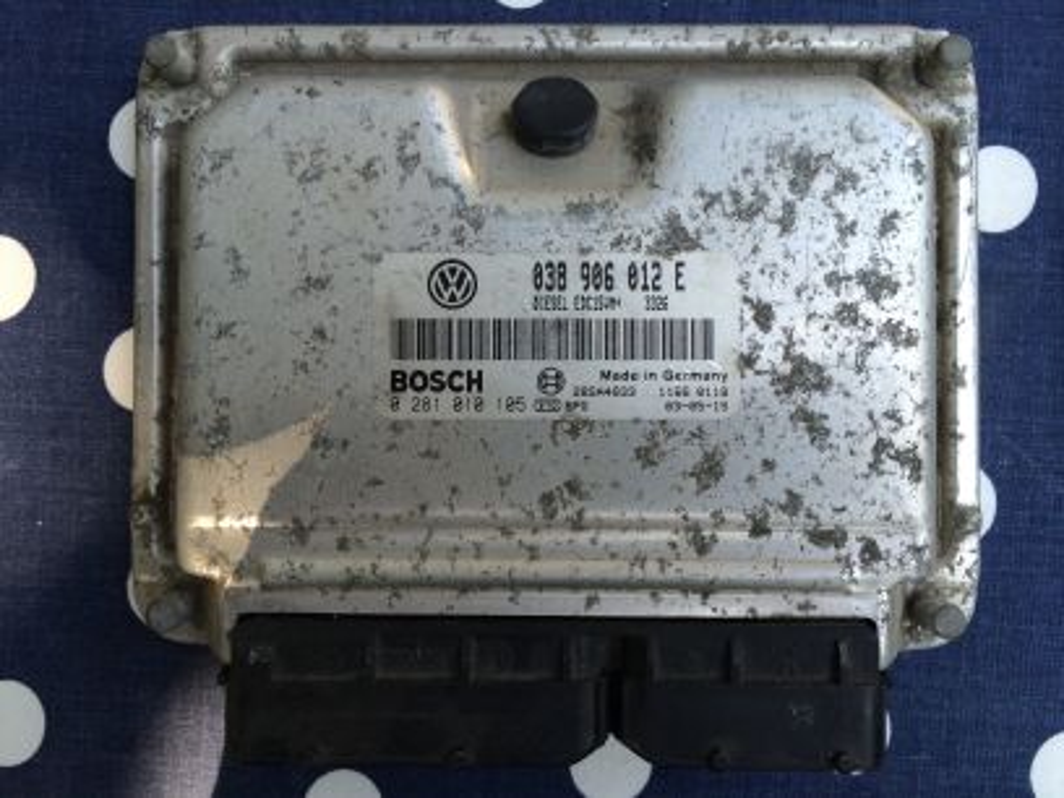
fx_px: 891
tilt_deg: -87.6
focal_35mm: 29
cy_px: 399
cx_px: 532
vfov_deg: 48.2
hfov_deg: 61.7
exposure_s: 1/100
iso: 40
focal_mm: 4.15
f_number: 2.2
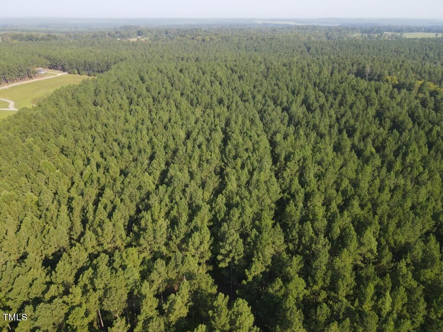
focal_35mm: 24
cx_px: 222
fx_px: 307
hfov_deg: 71.6
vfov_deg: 56.8
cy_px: 166
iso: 110
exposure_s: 1/250
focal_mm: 4.5
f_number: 2.8
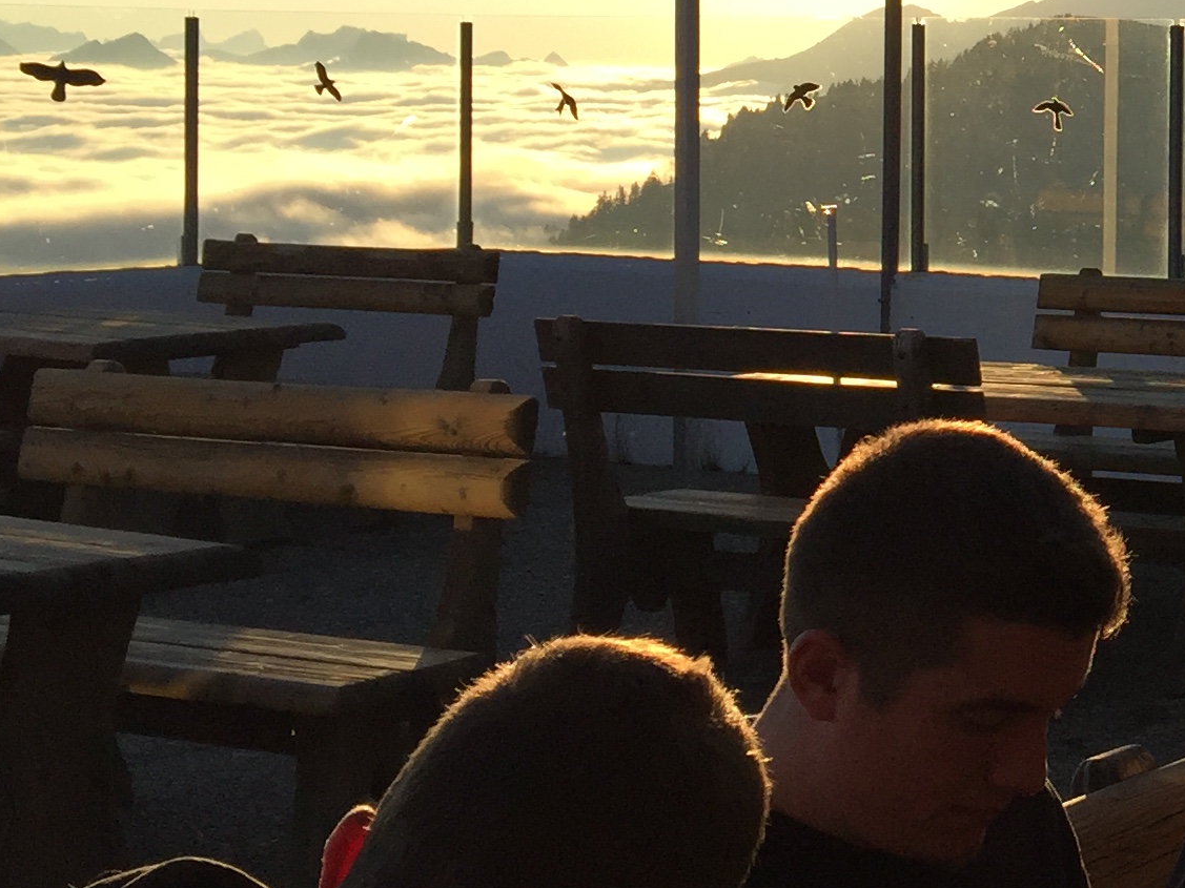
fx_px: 2875
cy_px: 154
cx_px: 1661
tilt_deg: -3.7
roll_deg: -1.3
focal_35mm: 84
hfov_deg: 20.6
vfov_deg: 17.4
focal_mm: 4.15
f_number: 2.2
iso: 32
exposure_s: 1/1721
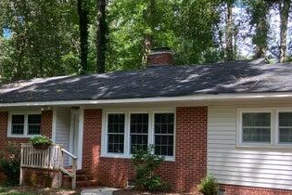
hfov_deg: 35.9
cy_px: 120
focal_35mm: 55
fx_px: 446
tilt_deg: +3.9
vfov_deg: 24.6
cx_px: 101
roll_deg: -1.9
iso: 32
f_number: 1.8
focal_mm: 4.25
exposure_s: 1/263
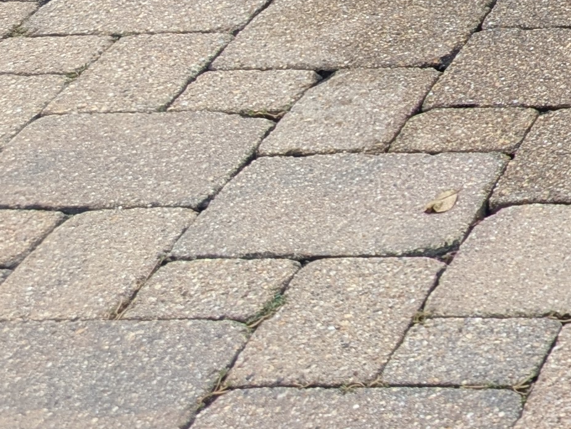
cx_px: 1180
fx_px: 1749
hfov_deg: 14.8
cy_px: -464
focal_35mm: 106
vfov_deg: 12.2
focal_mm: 6.9
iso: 21
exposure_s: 1/366
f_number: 1.68
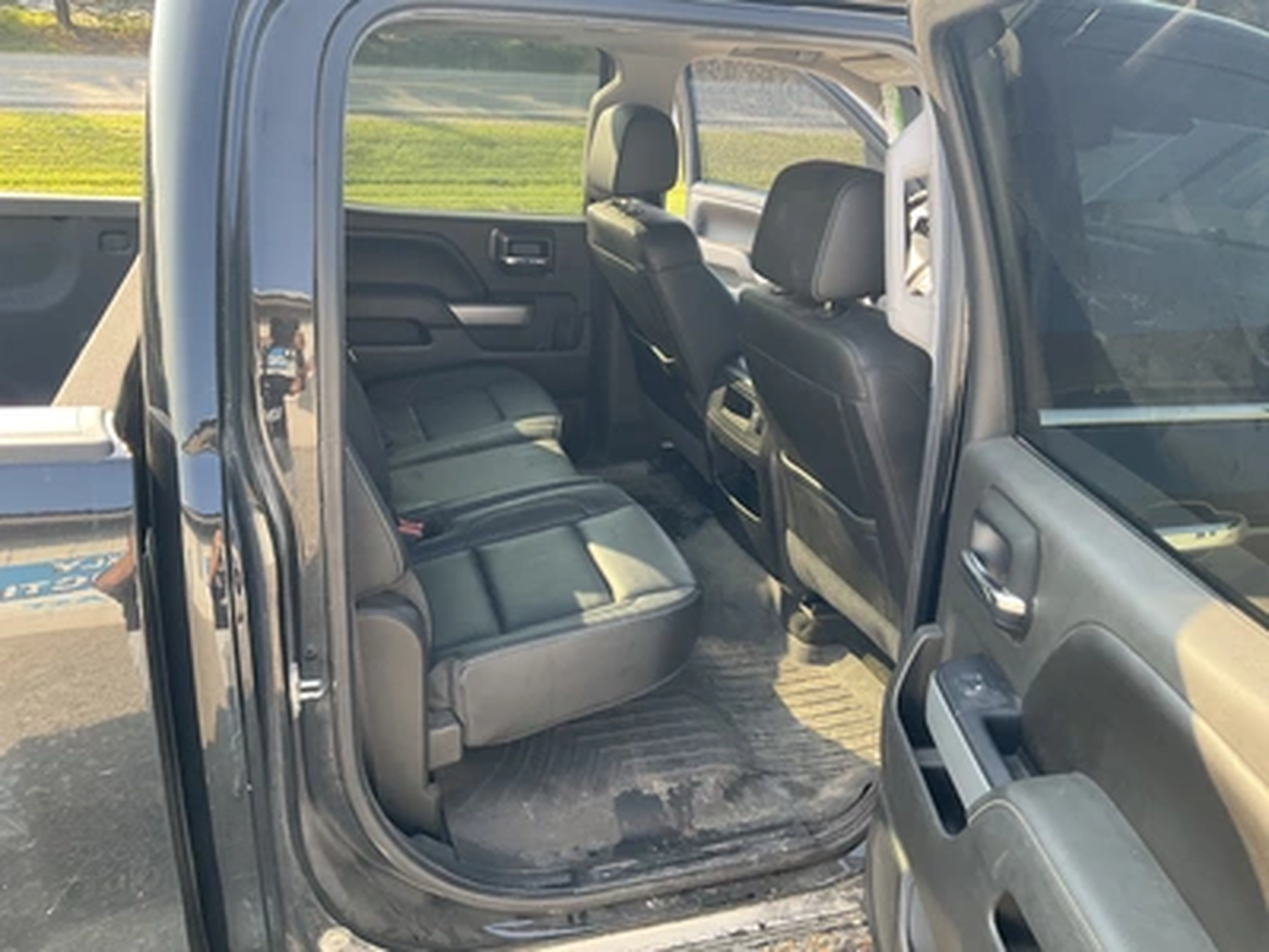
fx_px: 1063
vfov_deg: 48.2
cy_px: 476
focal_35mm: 29
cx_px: 634
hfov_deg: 61.7
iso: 32
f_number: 1.8
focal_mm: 3
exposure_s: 1/122
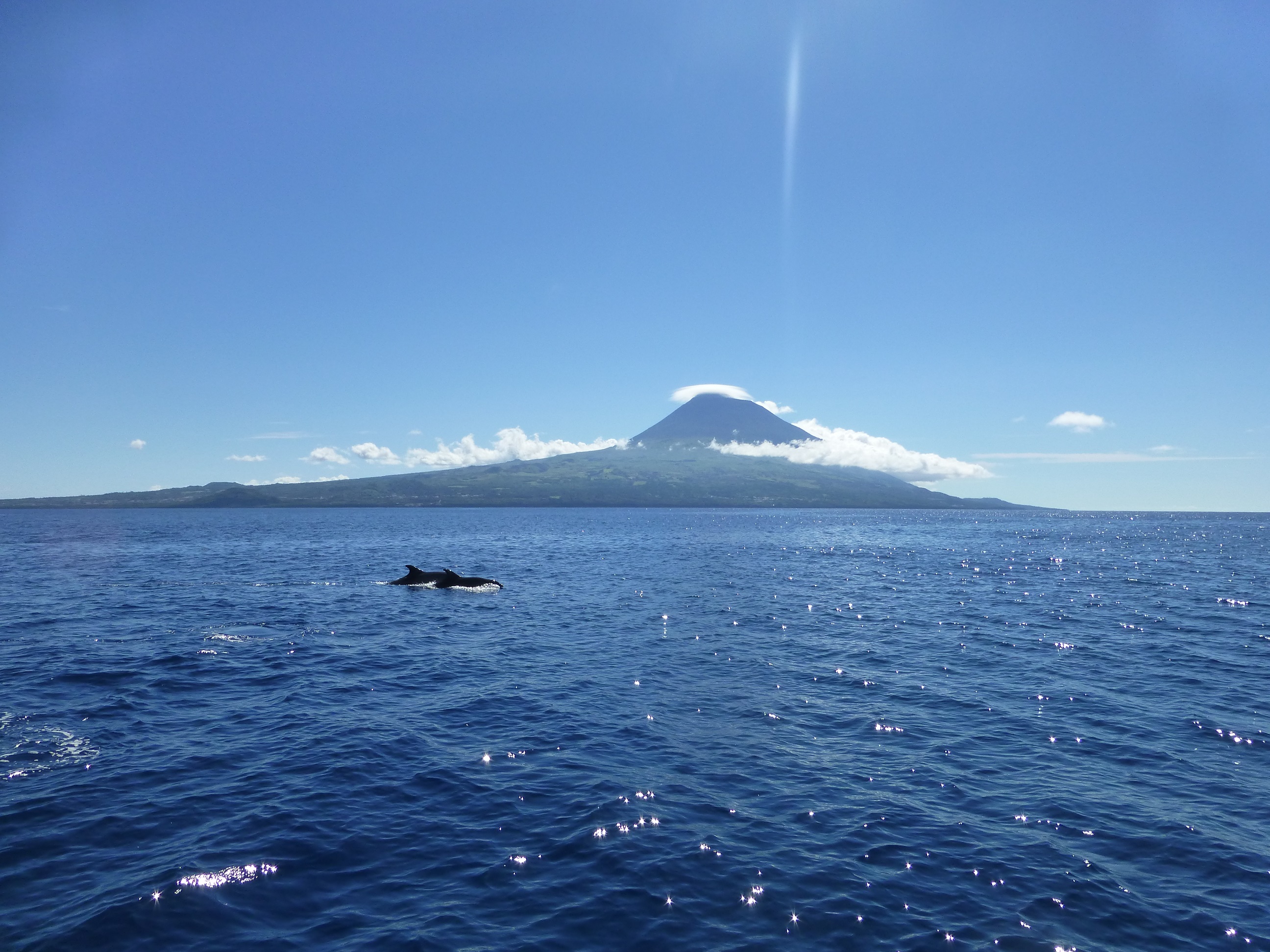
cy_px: 476
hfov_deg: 71.6
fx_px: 881
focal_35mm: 24
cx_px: 635
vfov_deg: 56.8
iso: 160
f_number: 4
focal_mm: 4.3
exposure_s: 1/1600
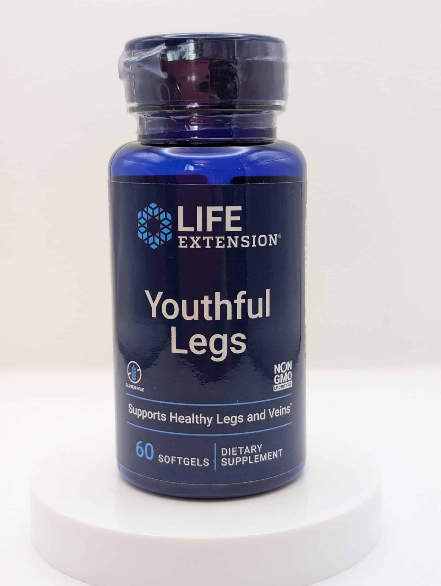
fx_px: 830
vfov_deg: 38.9
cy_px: 293
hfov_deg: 29.7
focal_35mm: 49
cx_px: 220
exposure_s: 1/66.2
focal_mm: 6.9
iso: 81
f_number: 1.68
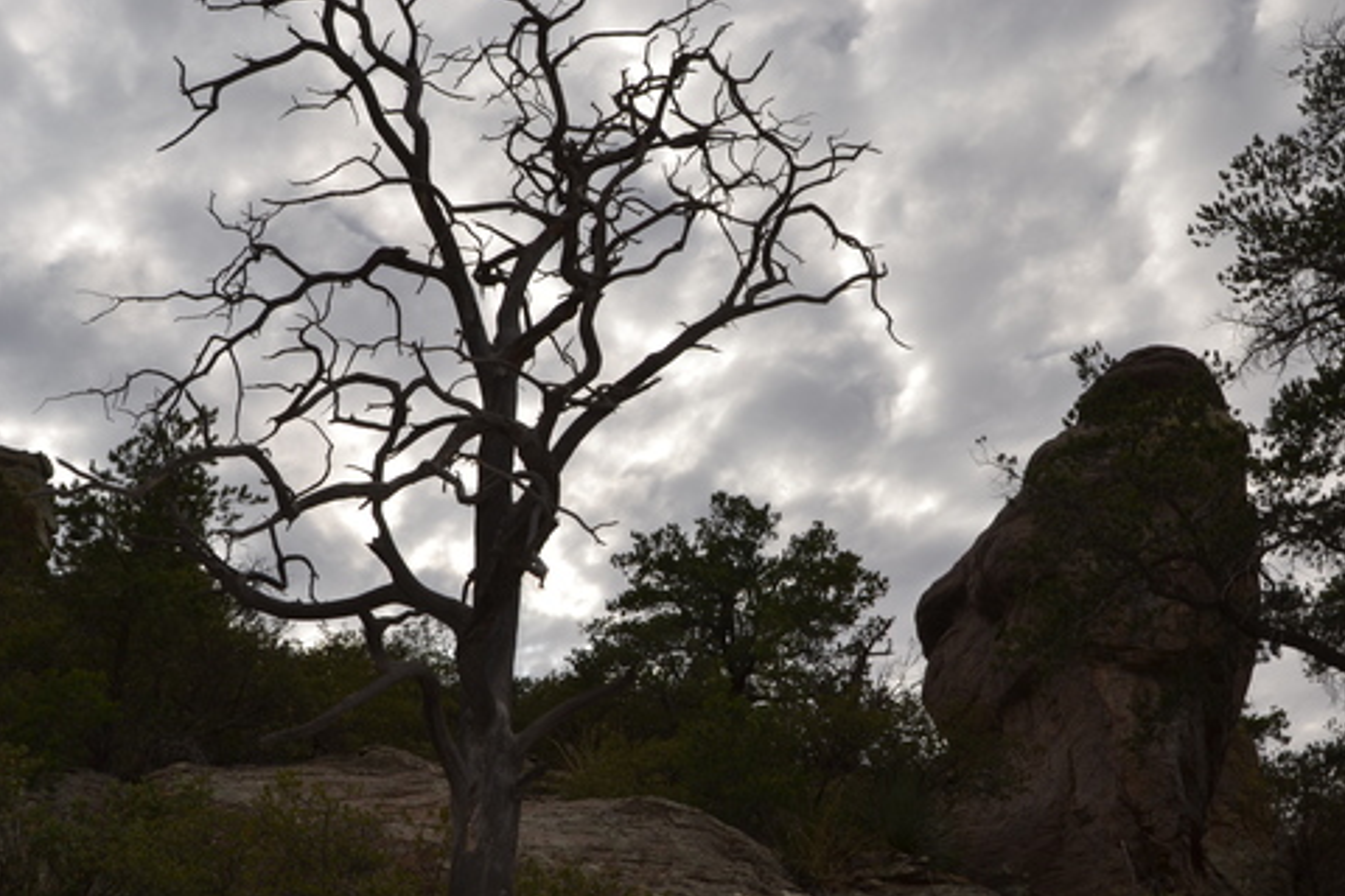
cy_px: 489
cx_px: 768
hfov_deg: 54.2
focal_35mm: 35
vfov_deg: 37.8
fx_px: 1308
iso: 100
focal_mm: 20
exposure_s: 1/200
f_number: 10
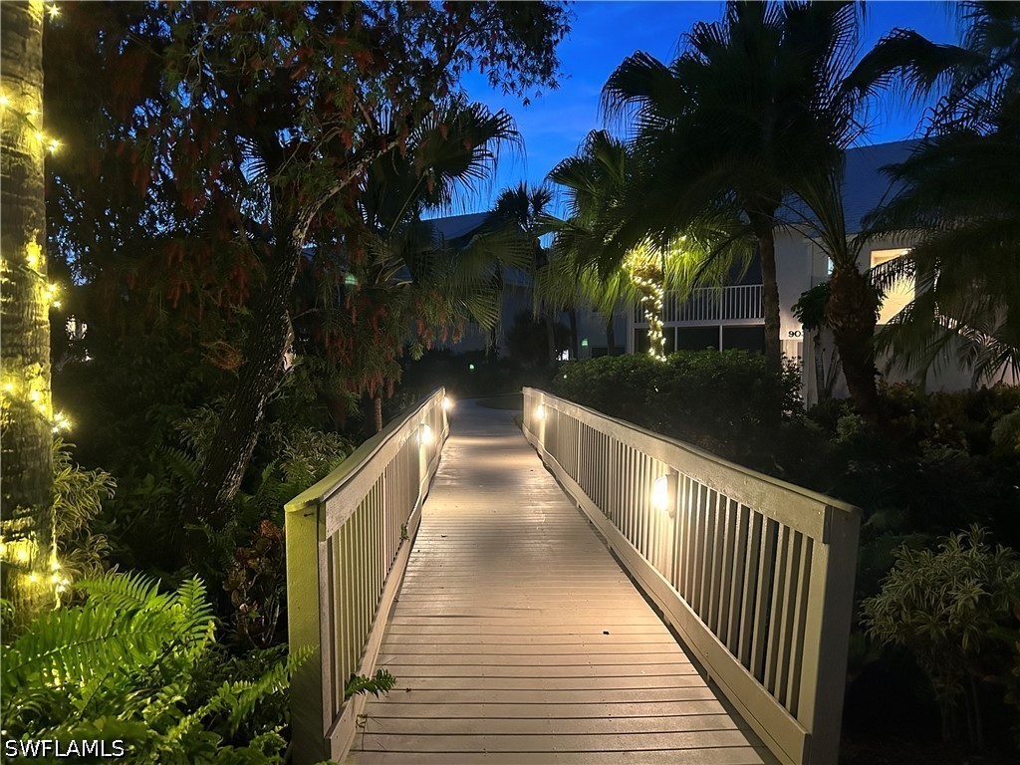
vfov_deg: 53.1
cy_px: 382
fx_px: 766
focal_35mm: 26
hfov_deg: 67.3
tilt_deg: -2.2
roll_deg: +0.2
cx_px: 510
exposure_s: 1/40
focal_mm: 5.7
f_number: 1.5
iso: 640
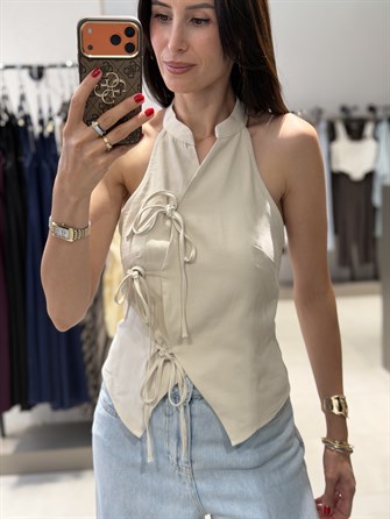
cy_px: 260
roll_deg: +0.5
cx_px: 195
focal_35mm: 48
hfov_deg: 30.3
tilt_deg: -23.6
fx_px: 720
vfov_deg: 39.6
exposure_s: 1/100
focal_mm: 6.76
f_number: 1.78
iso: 80
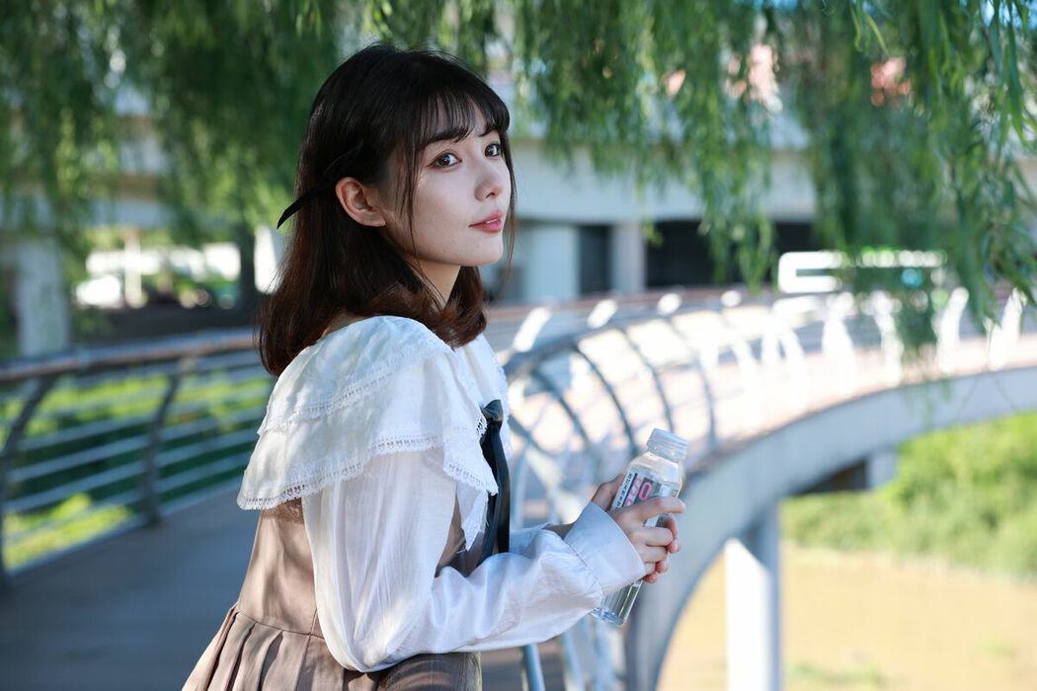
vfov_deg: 22.3
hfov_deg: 32.9
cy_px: 346
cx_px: 518
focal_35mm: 61
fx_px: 1757
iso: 125
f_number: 4
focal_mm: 61
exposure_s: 1/200
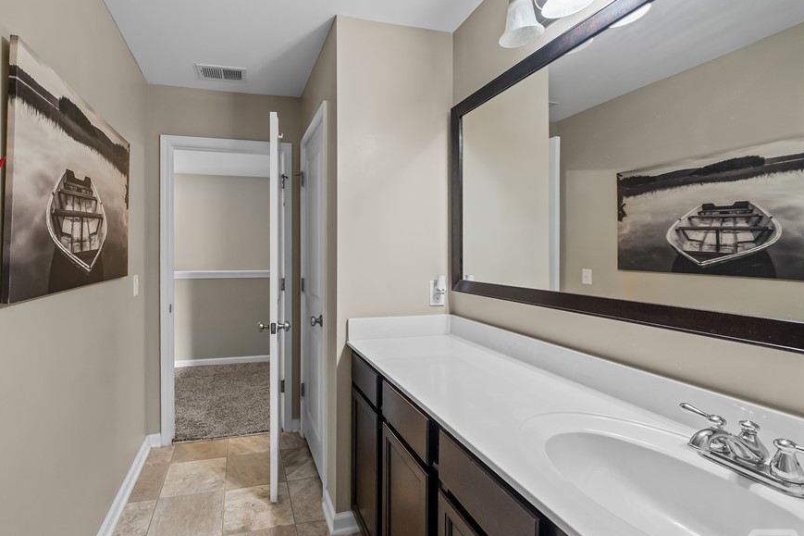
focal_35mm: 15
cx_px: 326
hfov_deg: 99.2
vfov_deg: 77.0
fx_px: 335
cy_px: 297
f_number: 6.3
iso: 2500
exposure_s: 1/30
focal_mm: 12
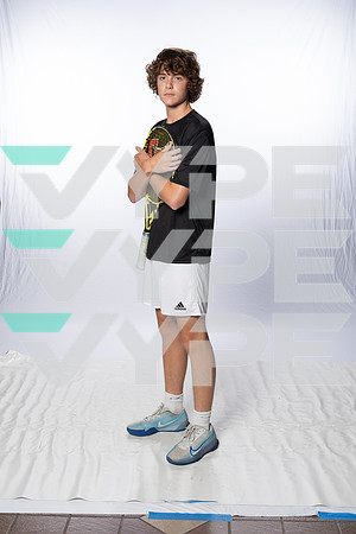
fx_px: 697
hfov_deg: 28.6
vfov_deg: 41.9
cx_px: 178
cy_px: 267
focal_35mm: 47
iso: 640
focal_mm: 47
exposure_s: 1/250
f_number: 8
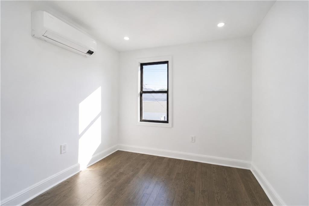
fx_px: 129
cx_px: 154
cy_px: 103
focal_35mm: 15
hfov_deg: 100.4
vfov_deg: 77.3
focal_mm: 10
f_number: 11
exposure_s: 1/160
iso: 1250
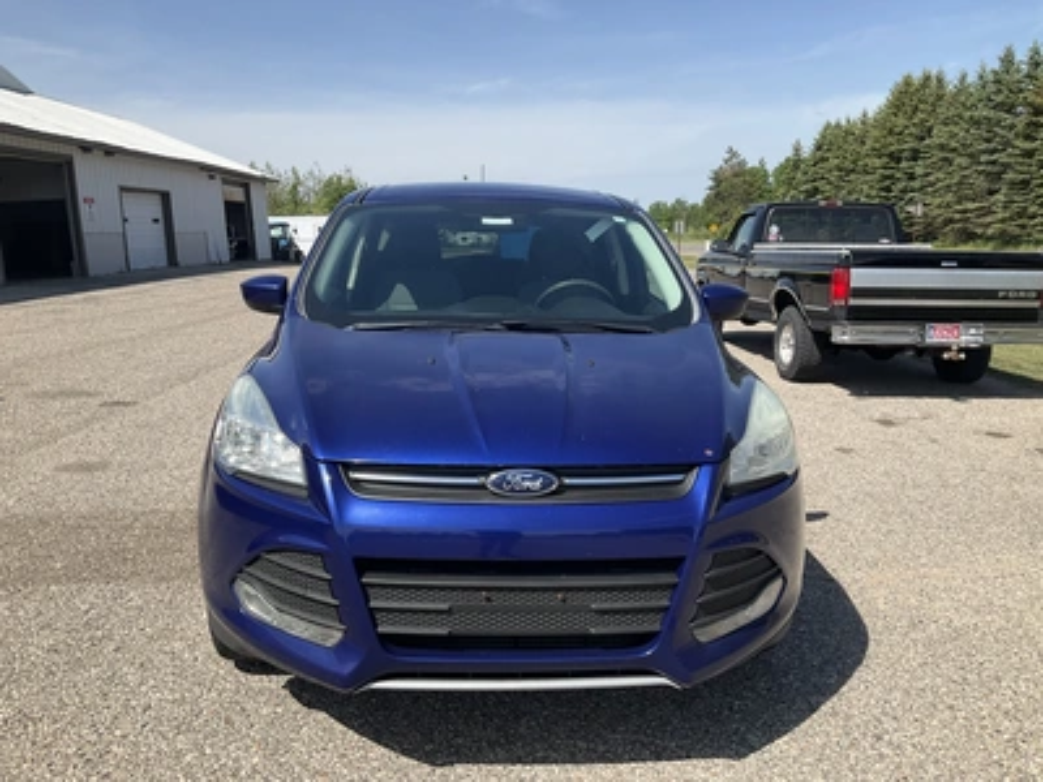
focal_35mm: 29
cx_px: 522
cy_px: 391
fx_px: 874
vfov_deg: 48.2
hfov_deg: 61.7
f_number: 1.8
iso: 25
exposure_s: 1/1675
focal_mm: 3
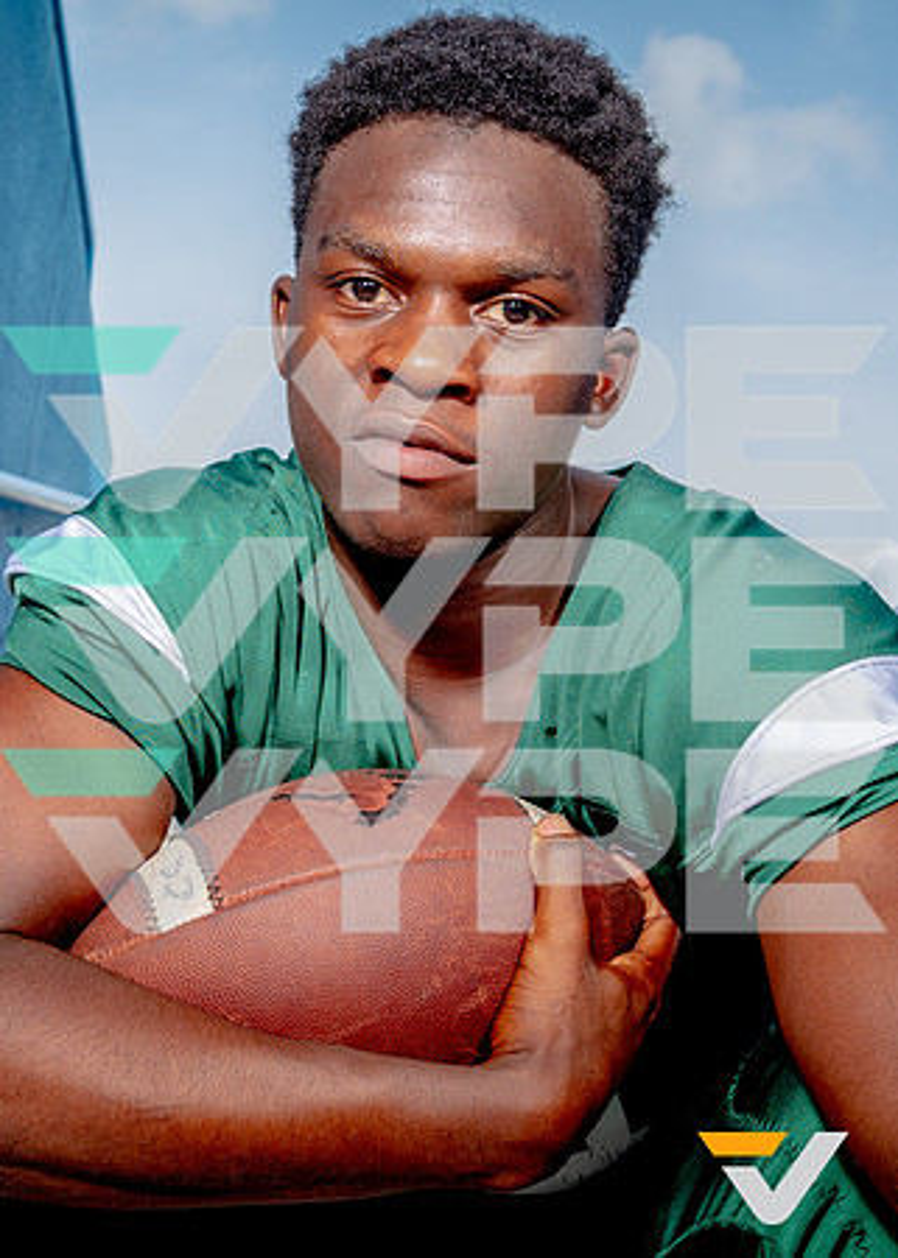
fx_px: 2148
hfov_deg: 23.6
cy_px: 629
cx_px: 390
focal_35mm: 60
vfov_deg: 32.7
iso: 100
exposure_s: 1/125
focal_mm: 41
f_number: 9.5
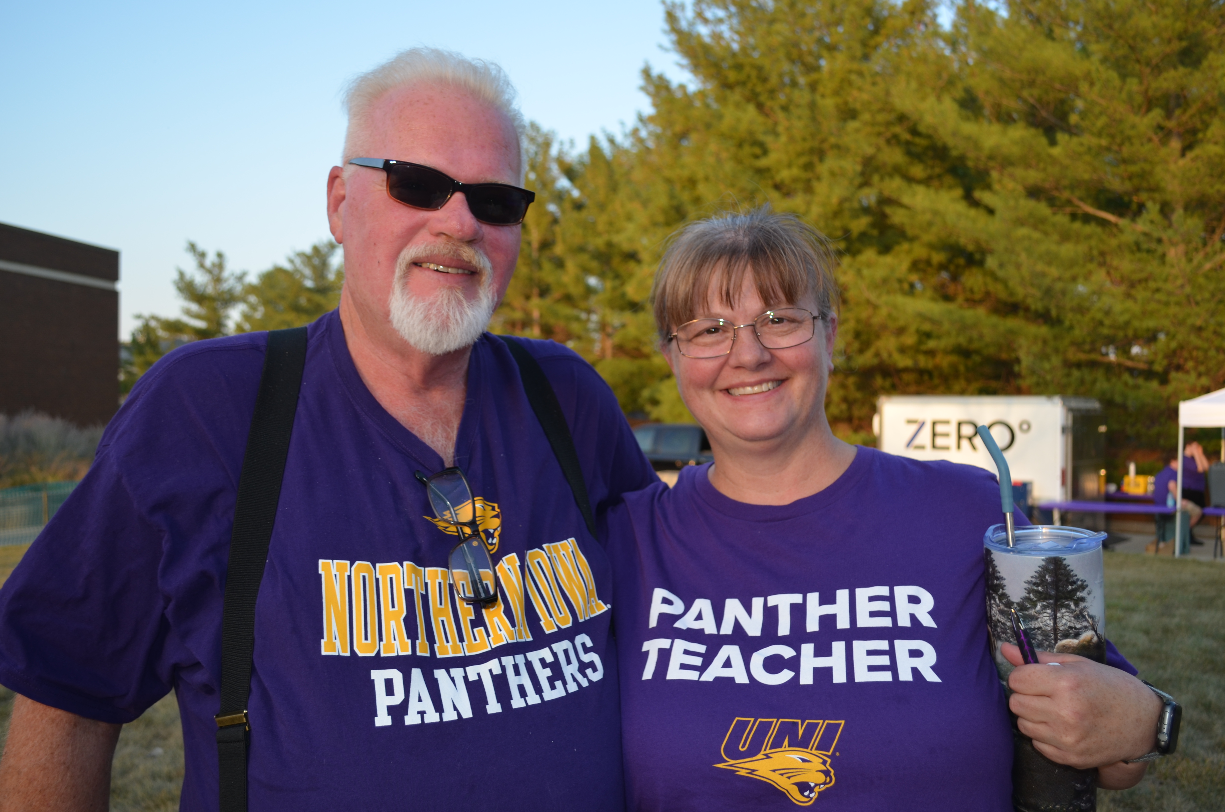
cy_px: 406
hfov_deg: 62.0
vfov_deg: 43.4
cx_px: 612
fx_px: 1019
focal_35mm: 30
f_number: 3.8
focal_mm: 20
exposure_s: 1/200
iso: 140
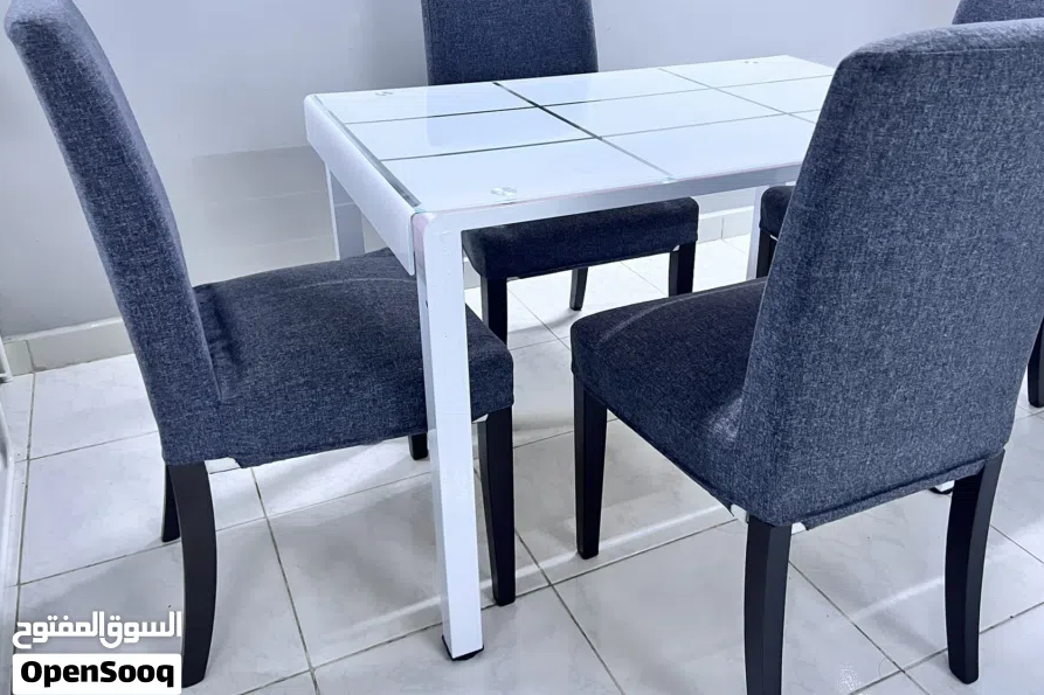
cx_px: 582
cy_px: 274
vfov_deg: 42.1
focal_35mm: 31
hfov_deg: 60.1
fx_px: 899
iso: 400
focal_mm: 5.7
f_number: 1.5
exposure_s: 1/50
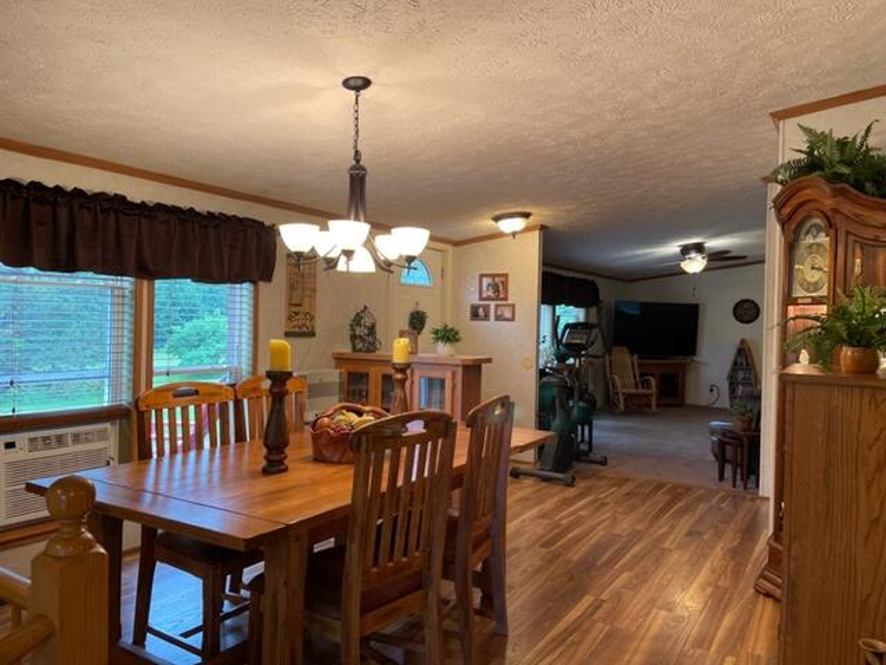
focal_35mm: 26
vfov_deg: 53.1
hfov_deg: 67.3
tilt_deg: -0.6
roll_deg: -2.4
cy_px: 332
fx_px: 665
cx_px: 443
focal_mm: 5.1
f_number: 1.6
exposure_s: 1/60
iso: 80
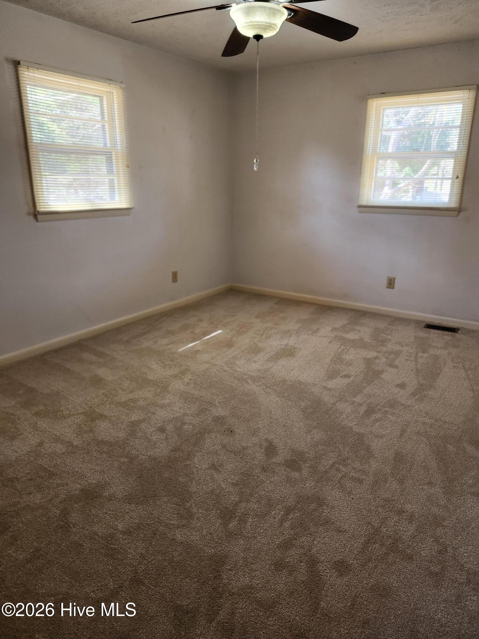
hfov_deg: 58.9
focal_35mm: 23
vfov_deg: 73.9
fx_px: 424
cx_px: 240
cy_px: 320
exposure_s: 1/120
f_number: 1.8
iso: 320
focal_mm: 5.54
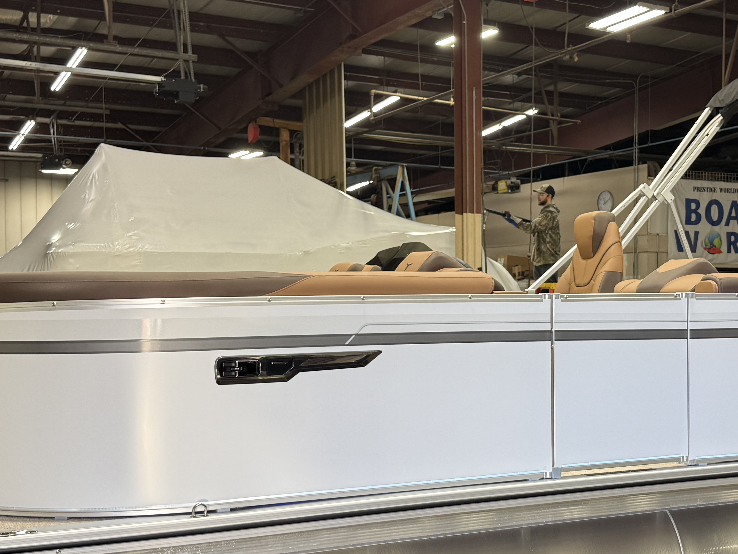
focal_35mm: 51
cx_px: 519
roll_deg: +0.2
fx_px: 1087
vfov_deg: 28.5
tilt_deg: -0.9
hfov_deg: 36.9
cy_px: 325
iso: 100
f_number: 1.78
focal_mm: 6.76
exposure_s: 1/120
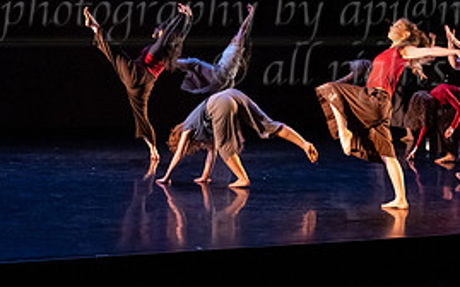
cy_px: 10
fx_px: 1216
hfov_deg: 21.2
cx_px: 372
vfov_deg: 13.3
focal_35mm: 97
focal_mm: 39
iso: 4000
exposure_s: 1/400
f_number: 4
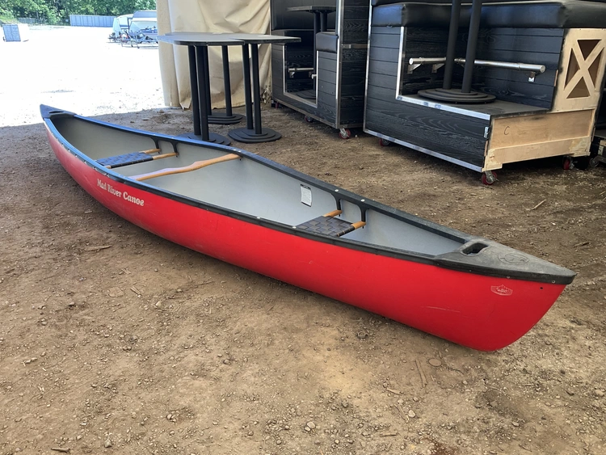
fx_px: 508
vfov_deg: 48.3
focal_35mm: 29
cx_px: 303
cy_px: 228
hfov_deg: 61.6
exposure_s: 1/122
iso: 25
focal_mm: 3
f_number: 1.8
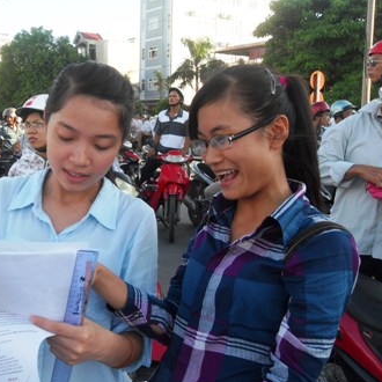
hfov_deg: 39.8
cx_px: 150
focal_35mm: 42
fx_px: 524
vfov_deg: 40.0
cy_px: 192
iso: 80
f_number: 3.5
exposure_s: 1/180
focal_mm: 6.3
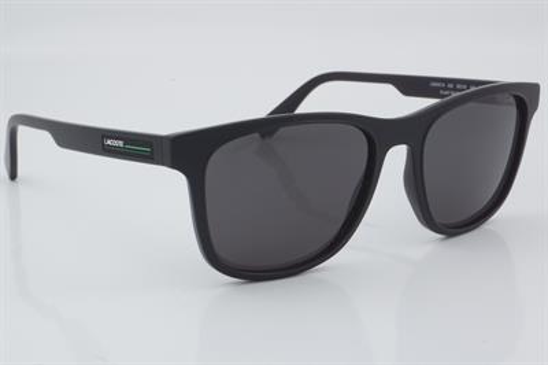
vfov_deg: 18.2
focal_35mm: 75
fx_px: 1141
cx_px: 274
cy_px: 182
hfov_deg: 27.0
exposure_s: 1/3
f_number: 32
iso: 100
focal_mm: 50
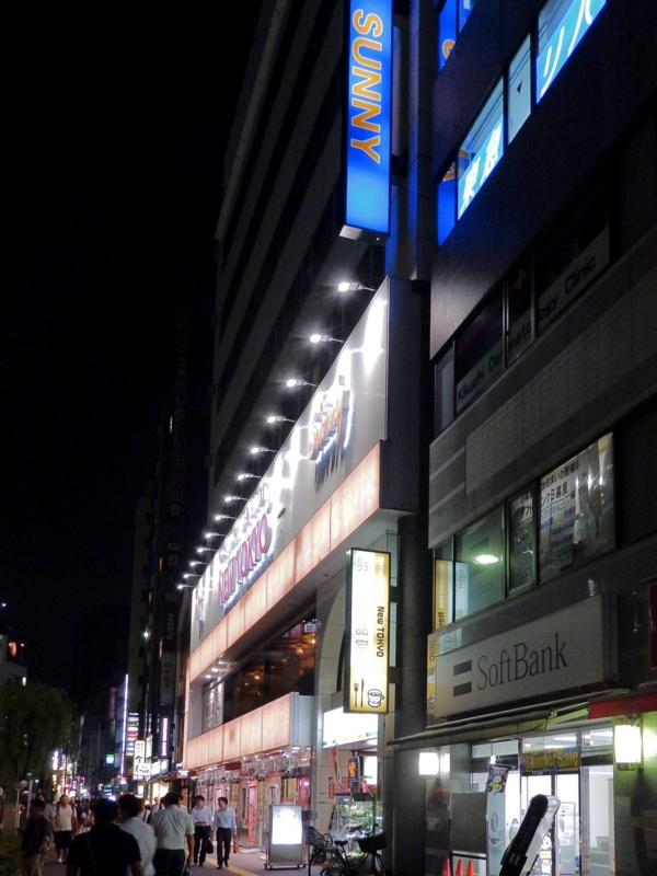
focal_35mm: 32
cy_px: 438
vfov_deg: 56.8
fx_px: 810
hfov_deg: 44.2
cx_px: 328
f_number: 3.7
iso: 500
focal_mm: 5.7
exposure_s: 1/30
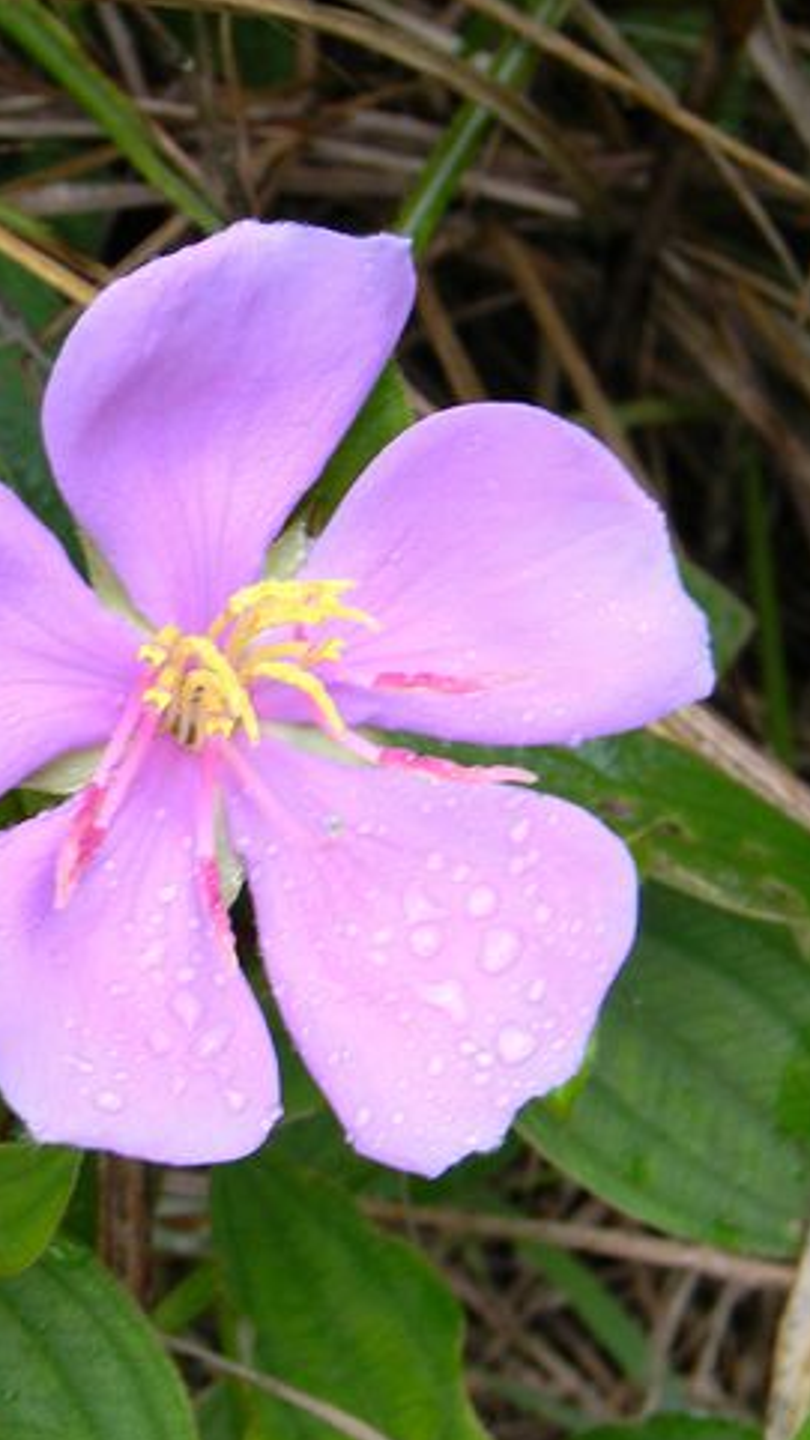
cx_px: 254
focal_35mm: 57
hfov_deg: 21.0
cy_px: 713
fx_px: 2177
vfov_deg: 36.6
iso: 80
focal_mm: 6.4
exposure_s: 1/51.1
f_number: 3.7
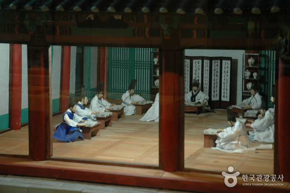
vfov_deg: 15.2
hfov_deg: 22.6
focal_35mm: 90
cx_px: 145
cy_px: 96
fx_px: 724
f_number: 4.5
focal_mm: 60
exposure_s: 1/8
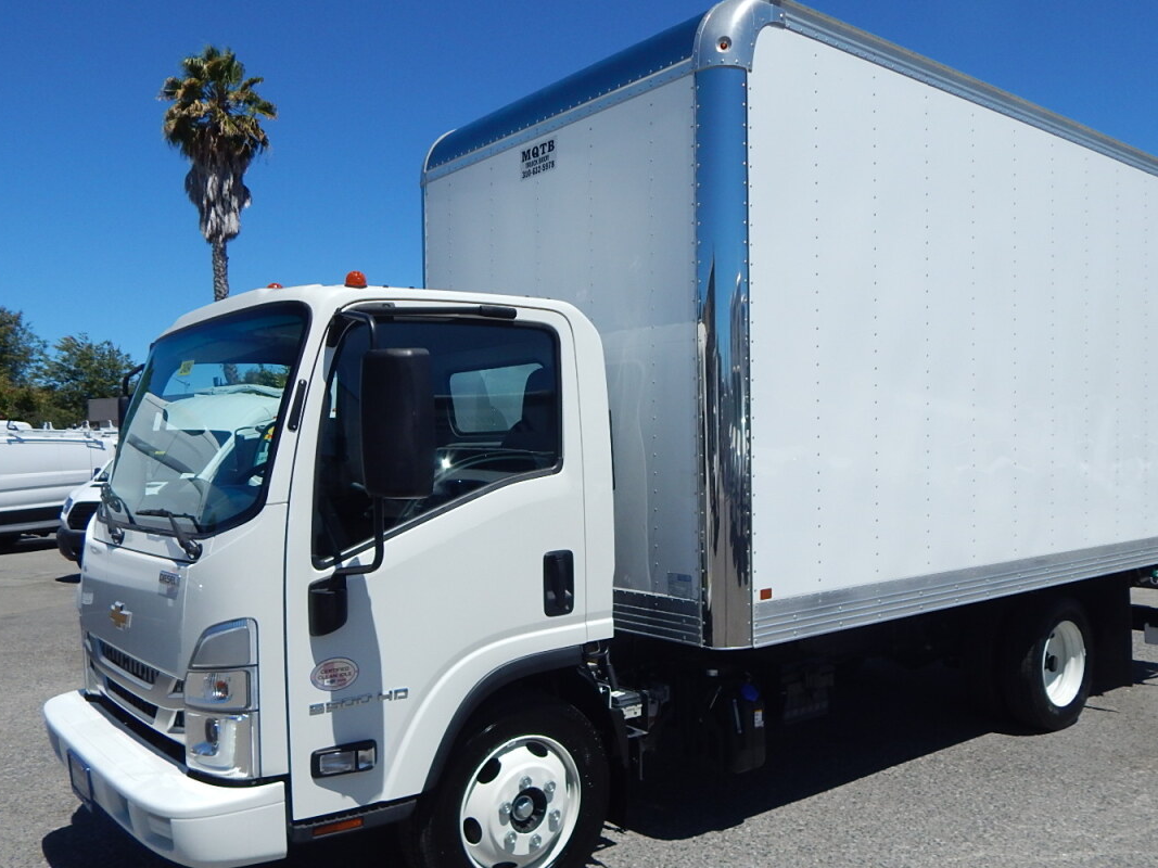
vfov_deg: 46.7
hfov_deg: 59.9
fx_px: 1003
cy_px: 477
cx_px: 628
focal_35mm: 30
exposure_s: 1/1250
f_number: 6.1
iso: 125
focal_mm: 4.5
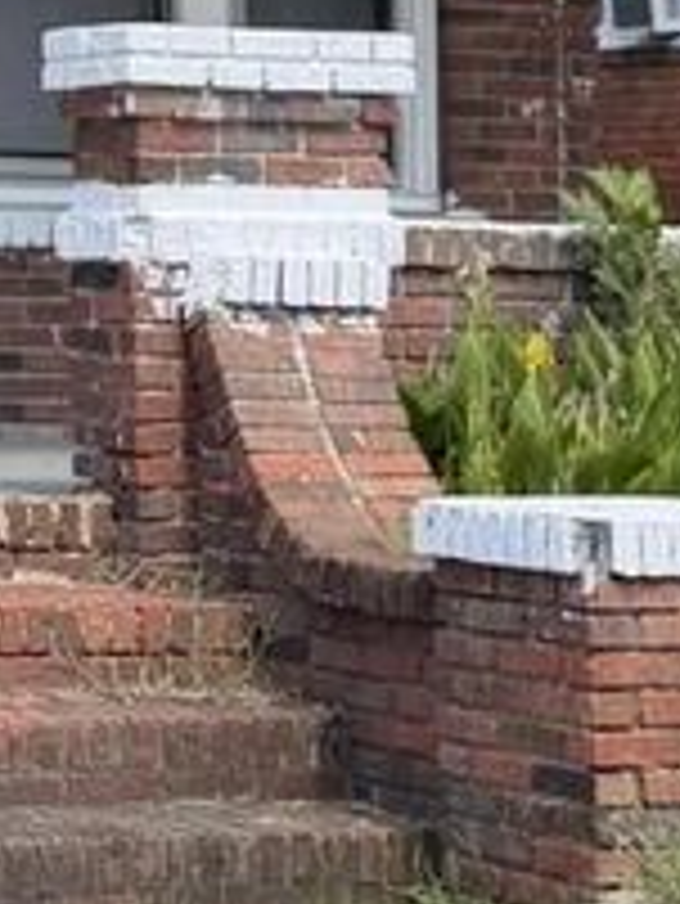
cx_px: -369
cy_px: -376
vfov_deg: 11.7
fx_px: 4265
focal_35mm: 163
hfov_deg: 8.9
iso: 100
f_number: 1.78
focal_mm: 6.76
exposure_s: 1/2299
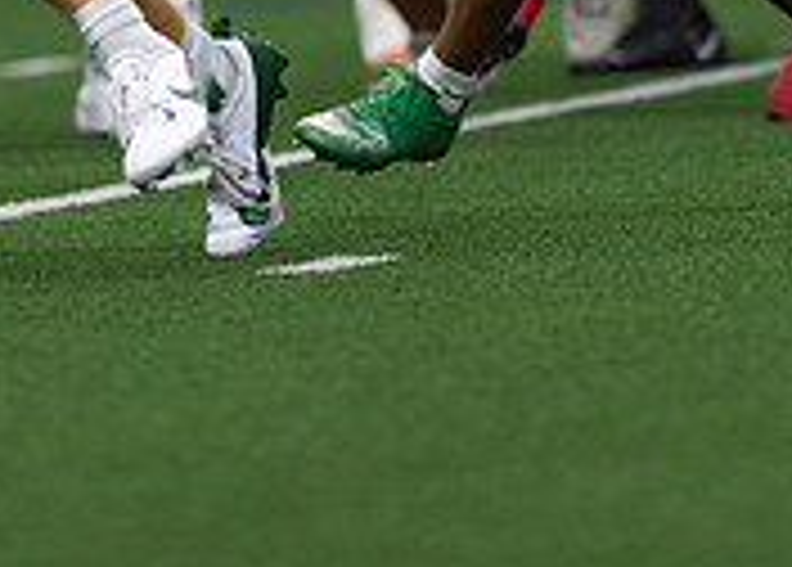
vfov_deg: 1.9
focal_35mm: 749
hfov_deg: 2.7
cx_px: 453
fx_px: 16861
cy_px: -475
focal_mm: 135
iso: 1000
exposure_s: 1/1600
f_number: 1.8
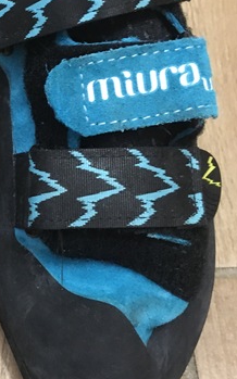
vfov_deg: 31.1
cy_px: 187
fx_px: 682
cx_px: -59
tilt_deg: -61.4
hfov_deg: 18.5
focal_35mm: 66
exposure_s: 1/15
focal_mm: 4.15
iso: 400
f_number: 2.2
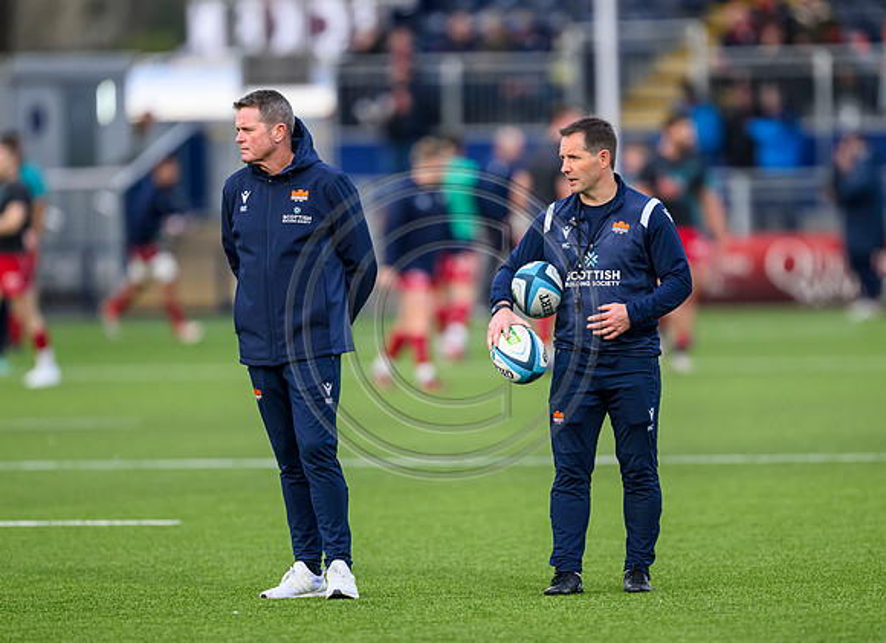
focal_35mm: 527
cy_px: 323
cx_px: 509
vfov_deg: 2.8
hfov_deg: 3.8
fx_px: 13340
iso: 2500
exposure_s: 1/2500
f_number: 3.2
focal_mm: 400
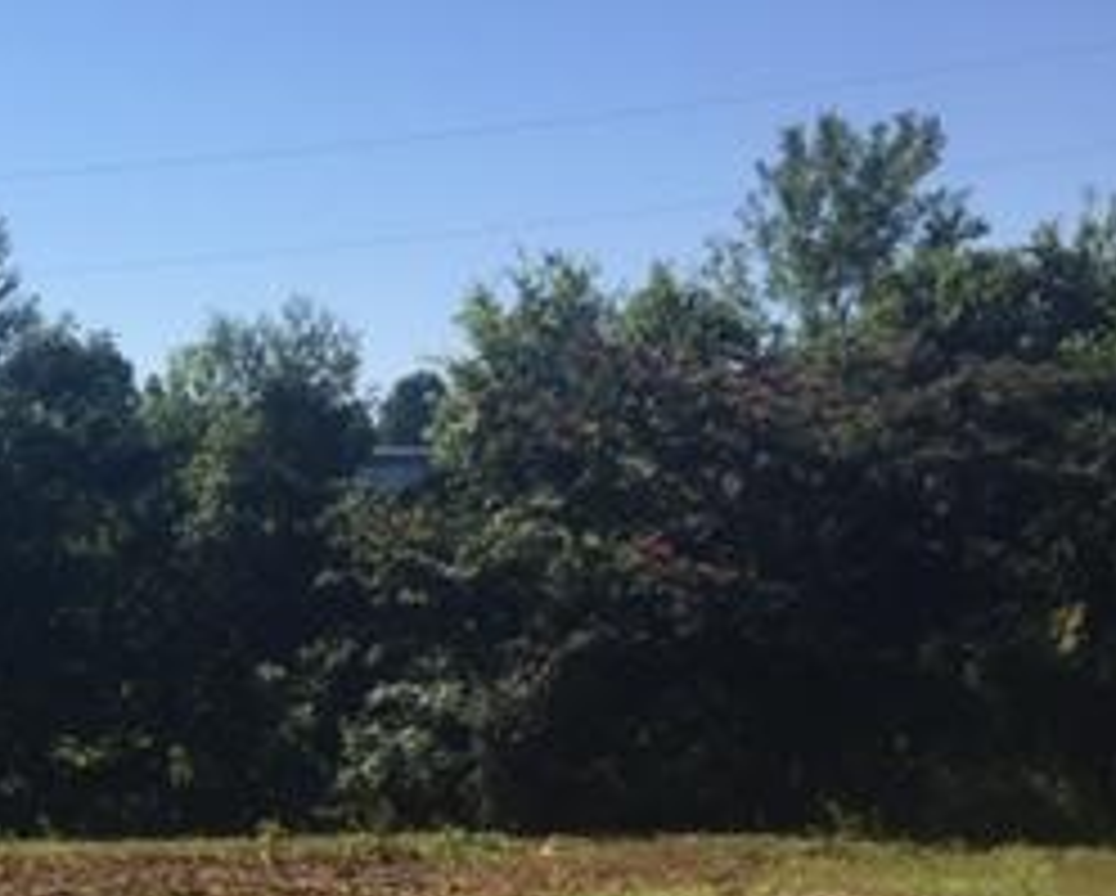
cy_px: 824
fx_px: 2414
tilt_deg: -8.1
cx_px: -238
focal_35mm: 73
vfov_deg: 20.5
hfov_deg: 23.7
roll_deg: -0.8
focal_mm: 4.15
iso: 32
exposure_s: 1/1980
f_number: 2.2
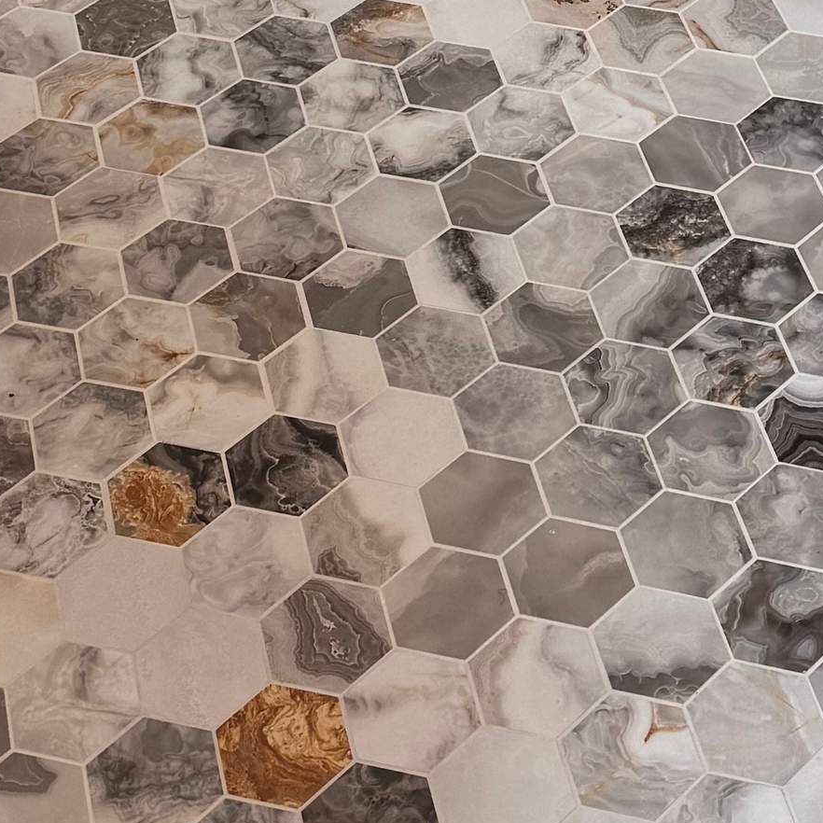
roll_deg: +3.7
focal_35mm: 97
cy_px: -157
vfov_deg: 17.1
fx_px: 2609
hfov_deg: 17.9
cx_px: 536
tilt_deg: -37.8
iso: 64
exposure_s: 1/120
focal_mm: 6.76
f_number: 1.78
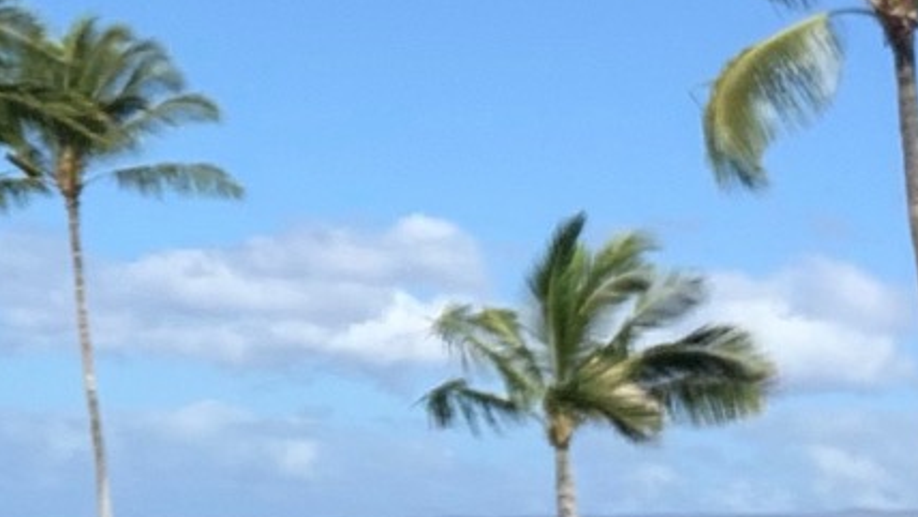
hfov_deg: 13.0
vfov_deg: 7.4
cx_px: -60
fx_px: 3969
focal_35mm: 163
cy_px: -17
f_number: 2.2
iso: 16
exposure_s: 1/917
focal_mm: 2.87
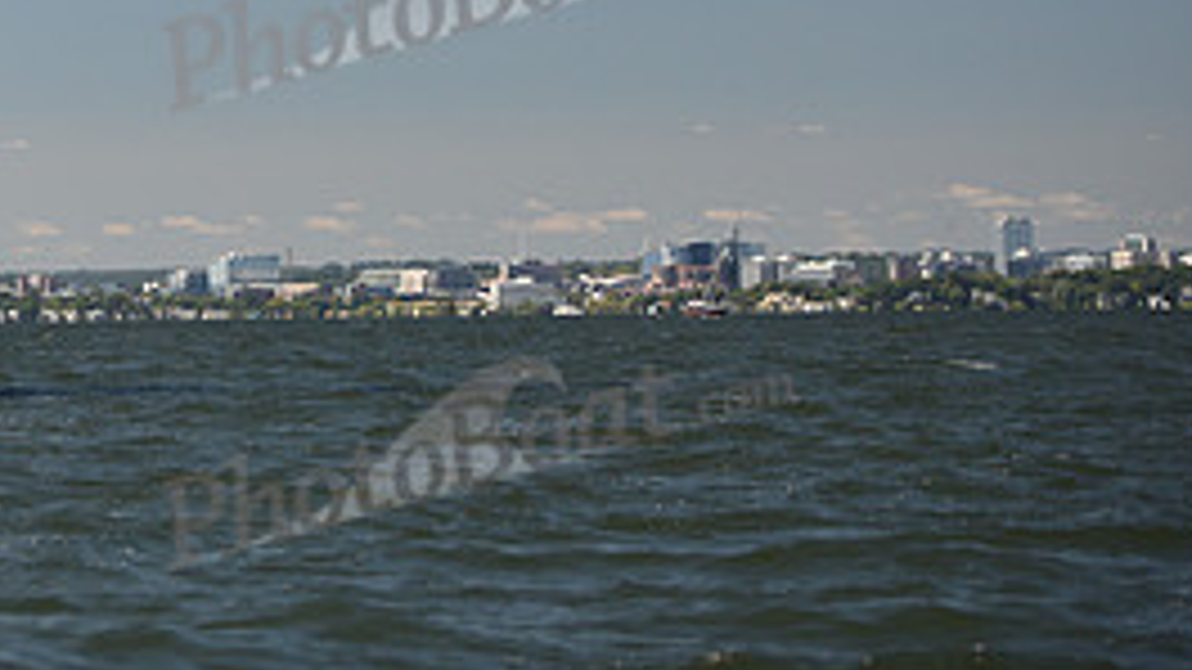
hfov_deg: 9.8
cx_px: -67
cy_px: -178
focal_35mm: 218
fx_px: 6890
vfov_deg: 5.5
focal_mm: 95
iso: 250
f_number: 2.8
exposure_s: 1/1600
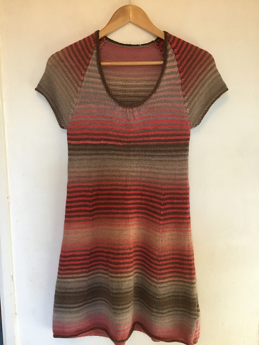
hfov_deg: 45.4
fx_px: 309
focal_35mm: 31
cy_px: 172
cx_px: 130
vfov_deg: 58.4
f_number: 2.4
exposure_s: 1/25
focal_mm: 3.3
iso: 200
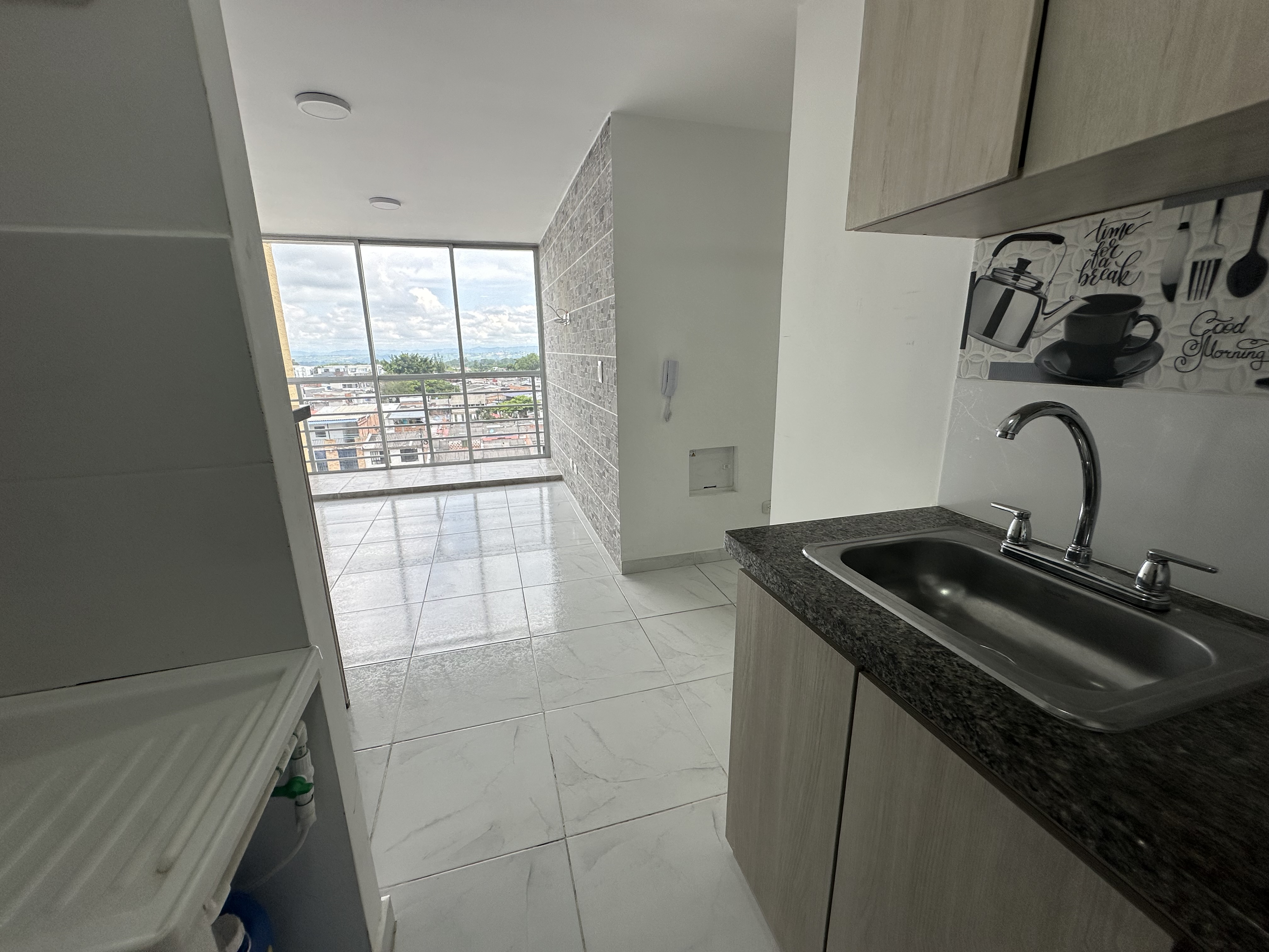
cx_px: 634
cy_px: 476
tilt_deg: -12.5
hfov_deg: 102.1
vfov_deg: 85.7
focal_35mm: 14
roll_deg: +0.6
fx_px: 513
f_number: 2.2
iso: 40
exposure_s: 1/477
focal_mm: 2.22
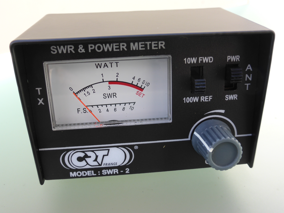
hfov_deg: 52.6
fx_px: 287
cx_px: 142
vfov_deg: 40.7
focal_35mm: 35
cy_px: 106
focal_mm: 6.1
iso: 100
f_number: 3.7
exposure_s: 1/80
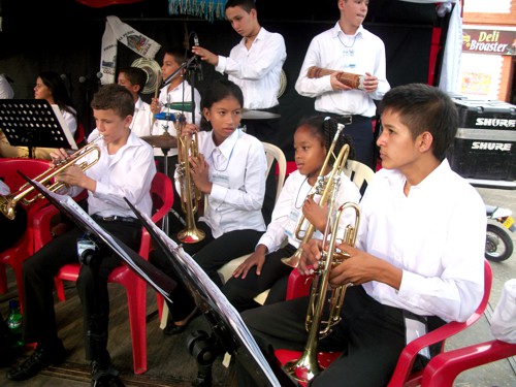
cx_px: 258
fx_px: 477
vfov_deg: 44.2
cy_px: 194
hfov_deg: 56.8
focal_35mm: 32
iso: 80
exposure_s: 1/125
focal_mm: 5.7
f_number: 2.9
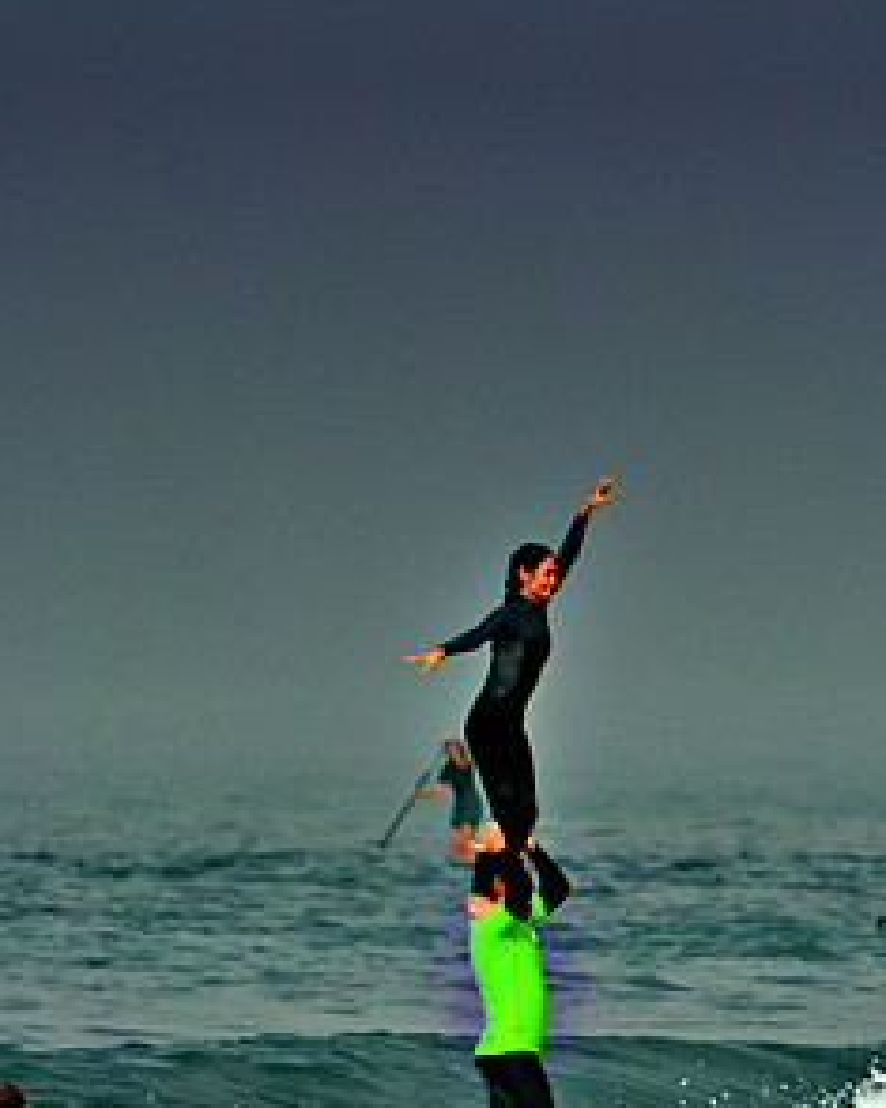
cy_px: 692
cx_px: 543
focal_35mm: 1388
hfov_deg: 1.1
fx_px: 45519
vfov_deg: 1.4
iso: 400
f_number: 8
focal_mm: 500
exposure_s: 1/4000
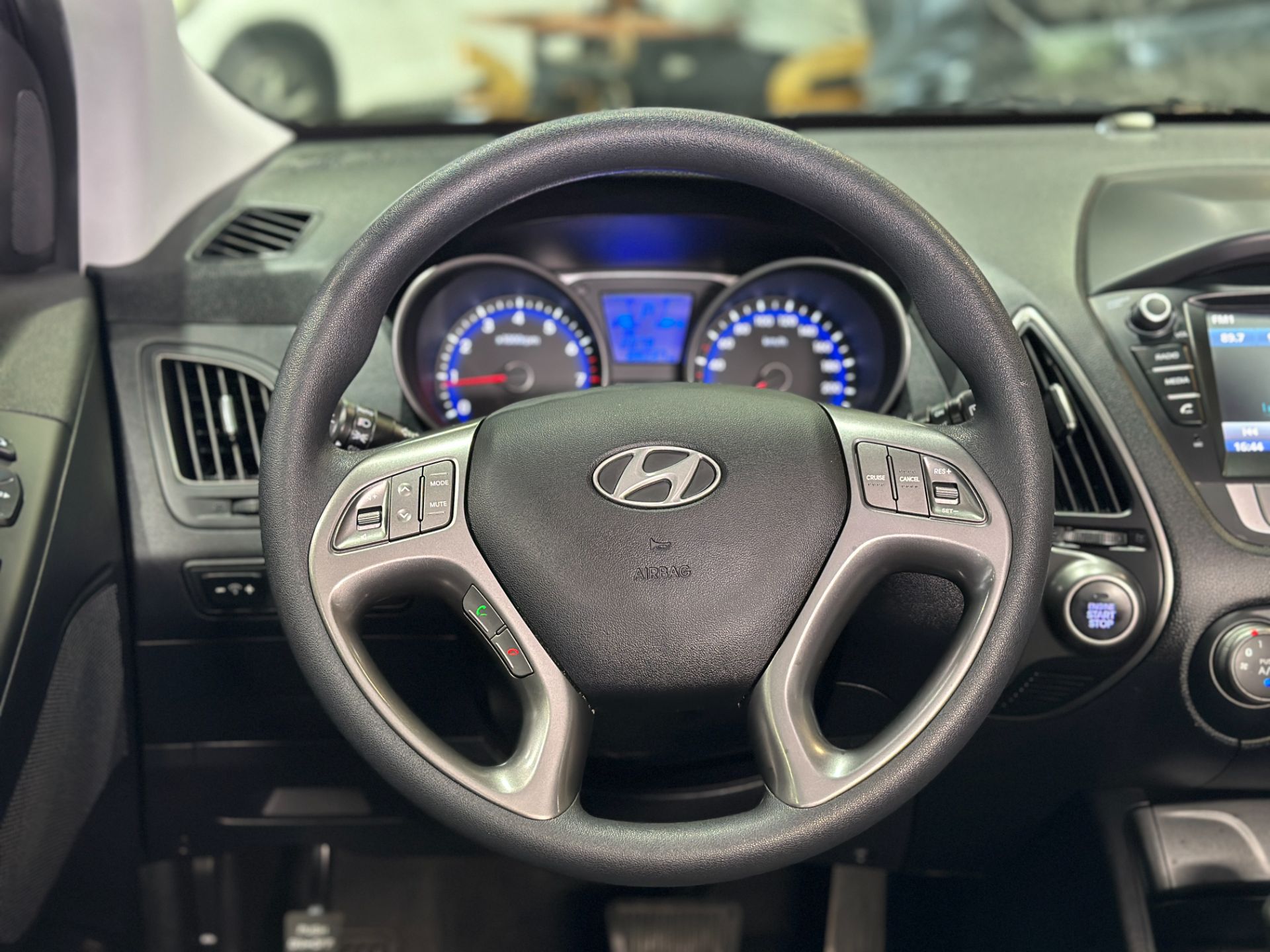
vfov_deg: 30.3
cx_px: 635
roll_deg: +0.1
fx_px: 1761
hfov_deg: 39.7
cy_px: 476
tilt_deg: -17.9
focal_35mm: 48
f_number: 1.78
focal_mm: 6.86
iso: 320
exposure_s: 1/40
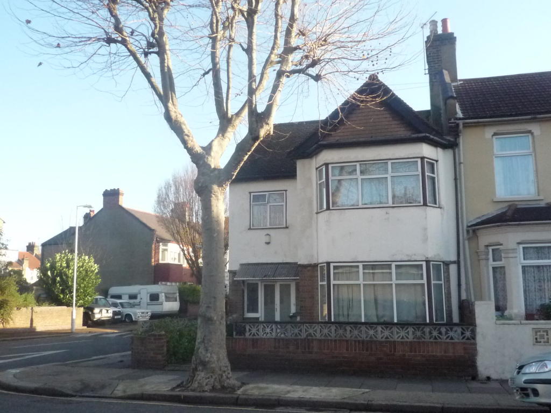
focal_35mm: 34
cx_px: 276
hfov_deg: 54.0
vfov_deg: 41.8
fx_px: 541
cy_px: 206
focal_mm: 4.4
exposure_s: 1/640
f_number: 4
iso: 400
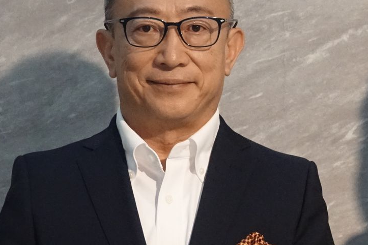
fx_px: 1901
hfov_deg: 10.9
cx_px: 404
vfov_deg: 7.4
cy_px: 135
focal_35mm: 186
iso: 2500
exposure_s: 1/320
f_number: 3.5
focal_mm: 25.61
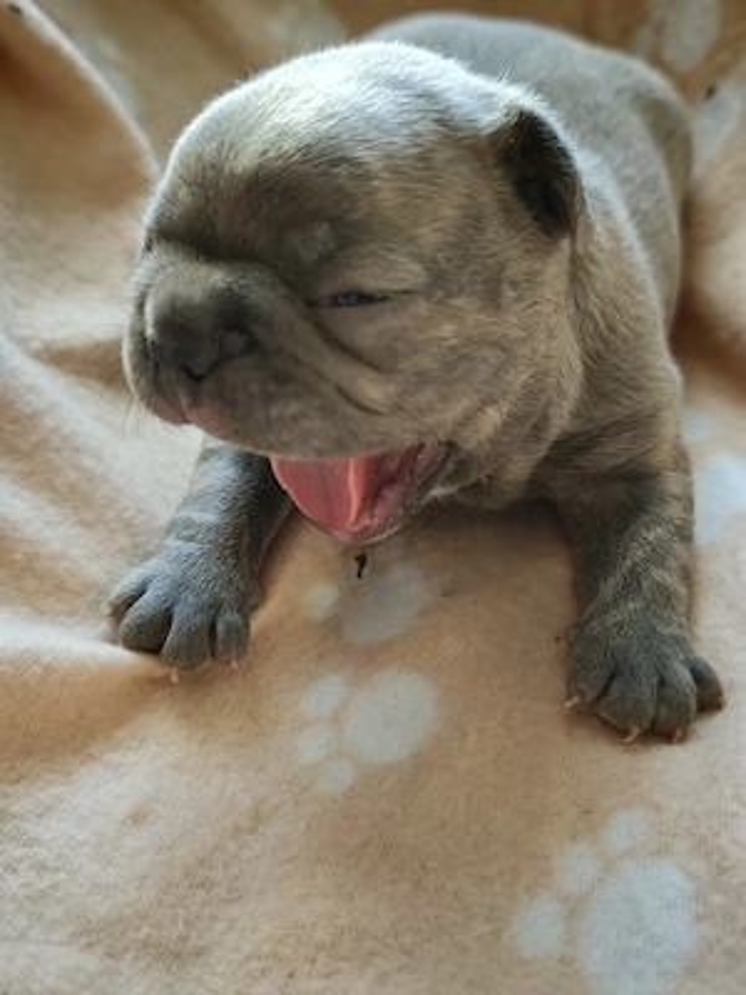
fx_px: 1006
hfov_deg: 40.7
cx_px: 373
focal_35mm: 35
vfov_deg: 52.6
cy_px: 498
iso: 400
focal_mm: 8.71
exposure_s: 1/400
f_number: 1.67
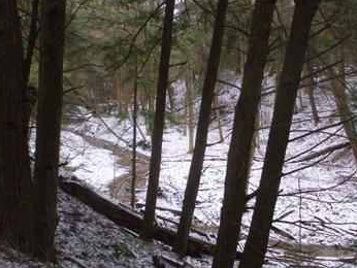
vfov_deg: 28.1
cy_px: 141
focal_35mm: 52
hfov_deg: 36.8
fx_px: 537
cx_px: 181
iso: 547
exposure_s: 1/113
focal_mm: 6.3
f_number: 3.5
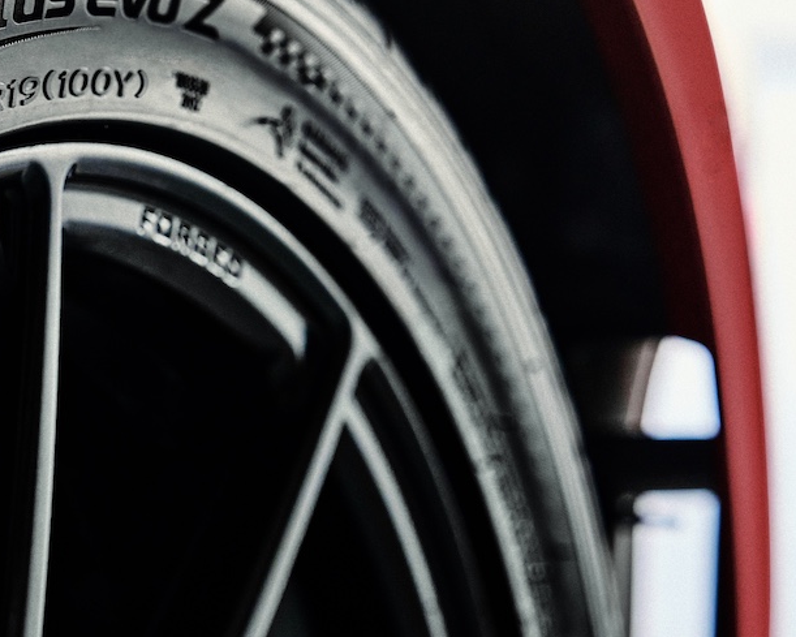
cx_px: 59
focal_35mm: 177
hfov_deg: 10.8
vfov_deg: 8.7
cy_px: 245
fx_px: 4171
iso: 2000
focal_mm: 96
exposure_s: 1/125
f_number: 5.6
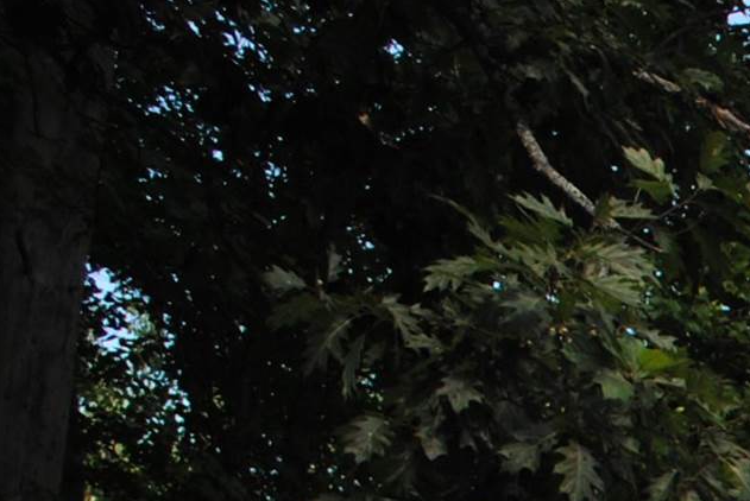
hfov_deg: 12.3
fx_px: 3044
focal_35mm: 146
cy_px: 1104
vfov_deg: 8.7
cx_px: 1534
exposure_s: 1/200
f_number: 6.3
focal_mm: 20
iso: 100
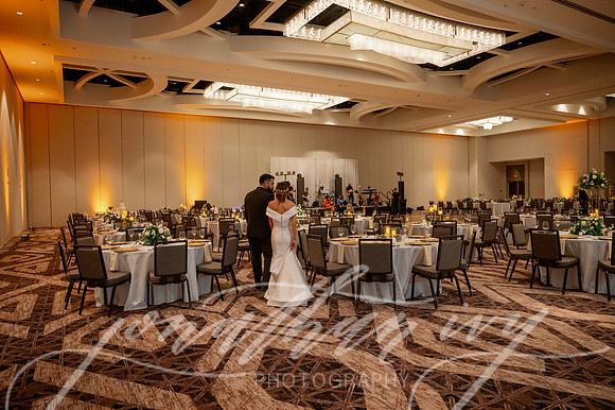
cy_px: 205
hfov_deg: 73.8
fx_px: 410
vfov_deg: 53.1
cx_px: 308
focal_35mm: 24
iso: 3200
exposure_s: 1/125
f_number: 2.8
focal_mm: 24
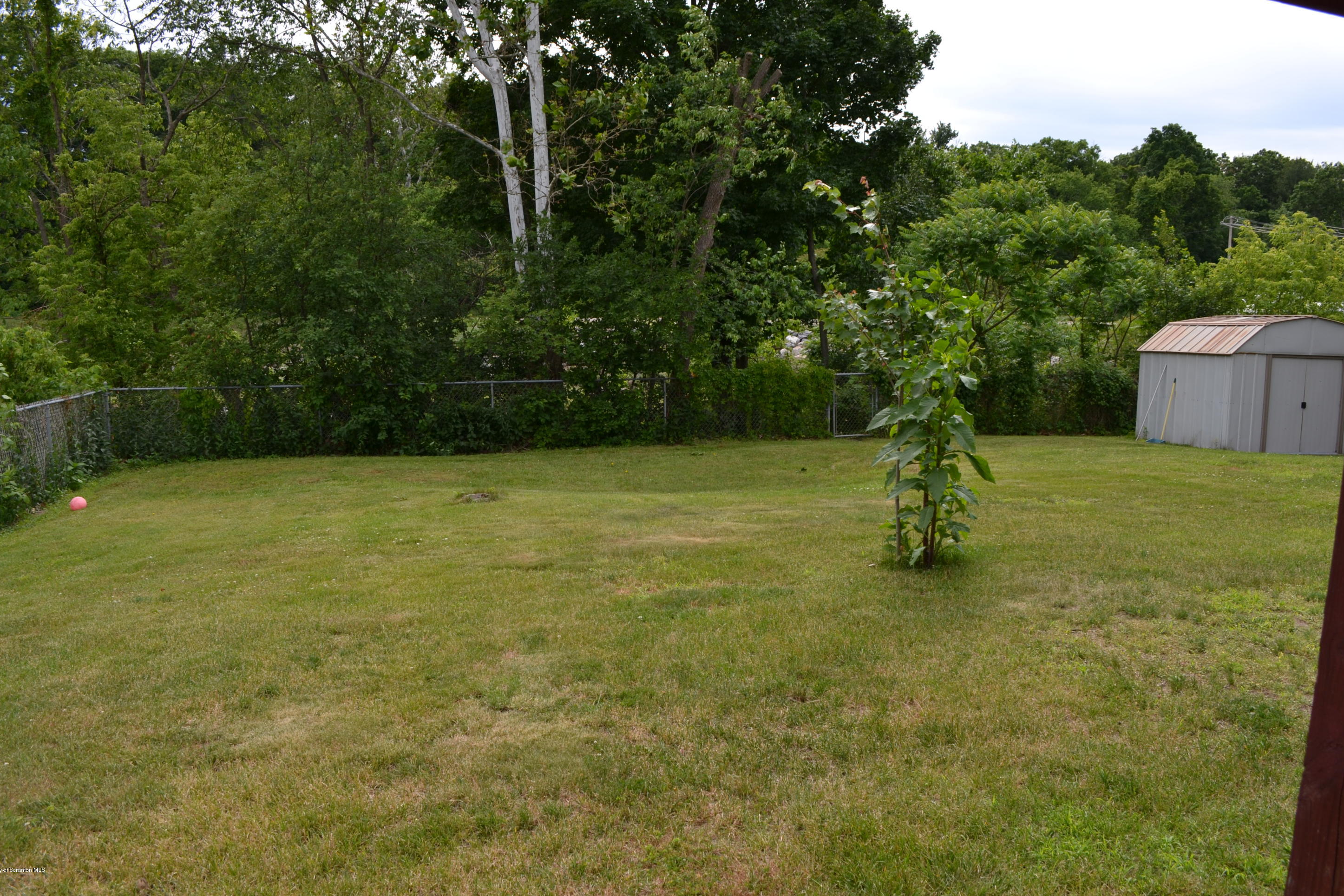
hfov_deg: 65.5
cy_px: 435
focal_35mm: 28
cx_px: 656
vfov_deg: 46.4
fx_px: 1045
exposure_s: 1/160
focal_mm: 18
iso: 100
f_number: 6.3
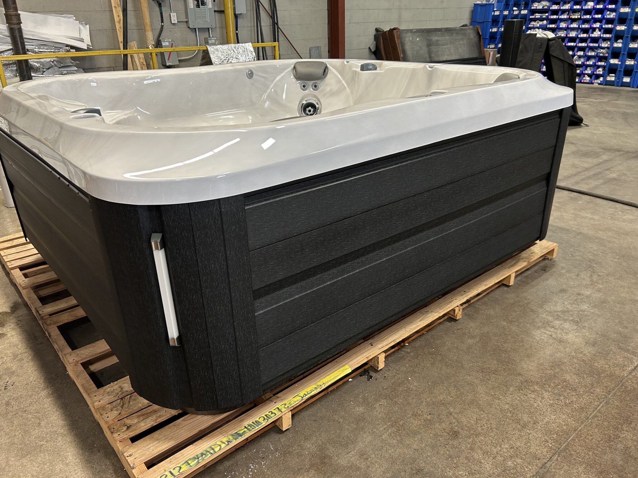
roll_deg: +1.9
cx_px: 319
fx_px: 479
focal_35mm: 26
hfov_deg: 67.3
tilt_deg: -24.0
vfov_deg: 53.1
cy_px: 239
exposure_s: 1/60
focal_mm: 5.7
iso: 125
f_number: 1.5
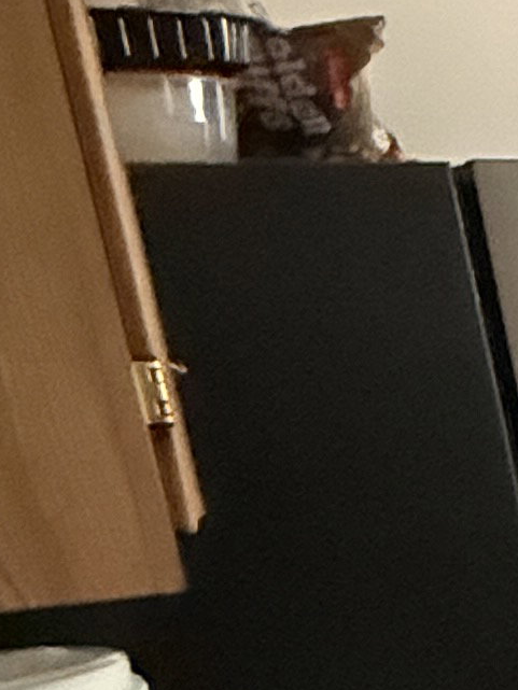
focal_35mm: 88
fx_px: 1755
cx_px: 1551
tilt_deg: -15.1
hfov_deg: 11.0
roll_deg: +1.7
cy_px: 736
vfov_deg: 21.3
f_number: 2.2
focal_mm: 2.22
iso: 1250
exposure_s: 1/60
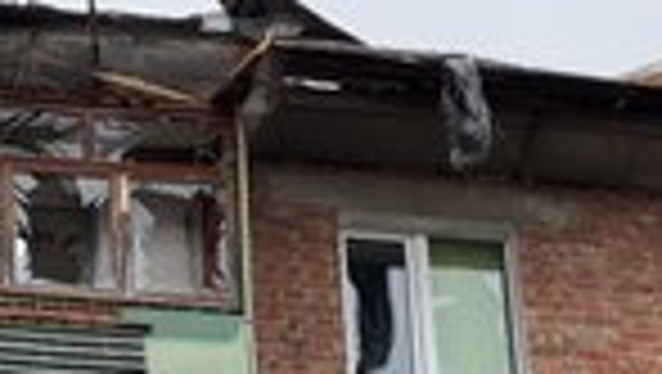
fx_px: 4006
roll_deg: +0.2
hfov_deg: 9.4
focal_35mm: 228
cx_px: -36
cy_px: 388
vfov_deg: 5.3
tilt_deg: +33.6
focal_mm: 9
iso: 32
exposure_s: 1/99
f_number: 2.8
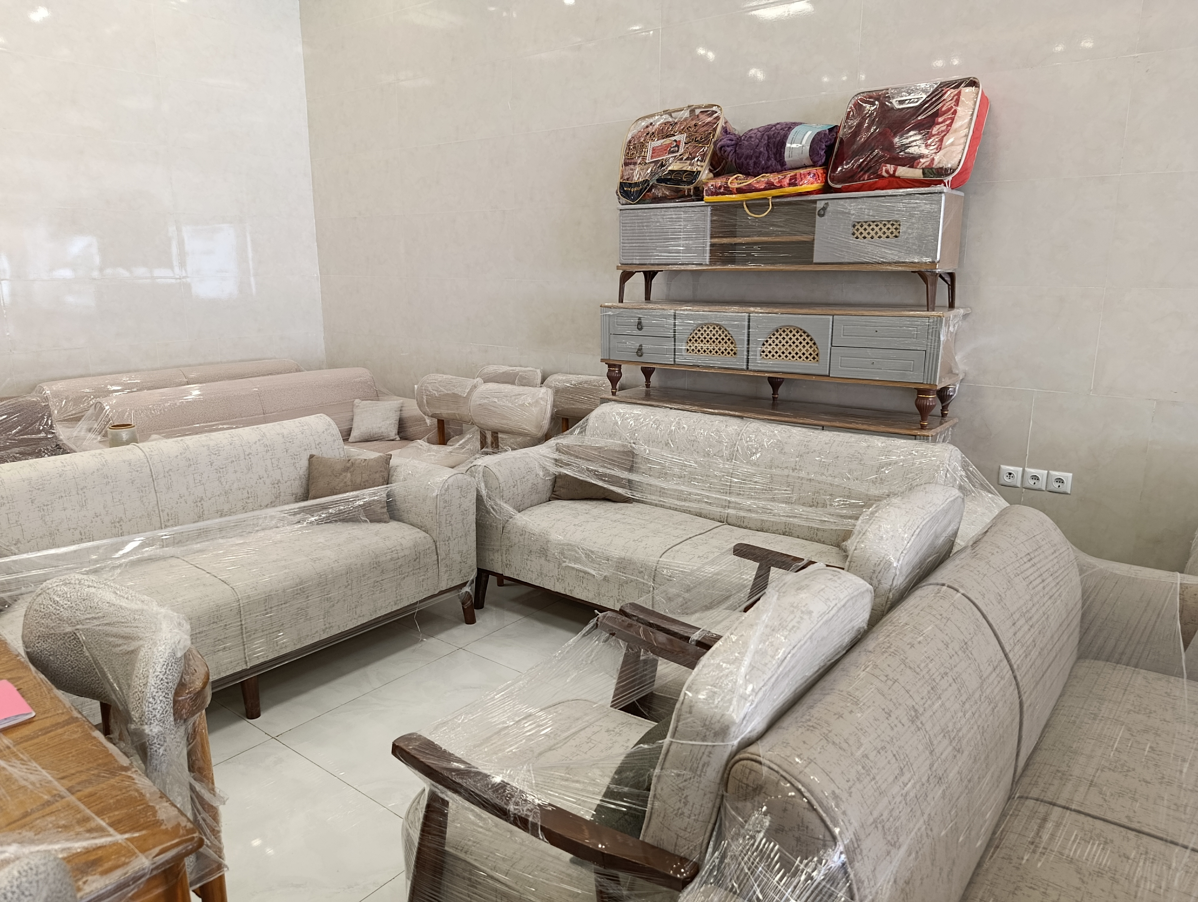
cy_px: 451
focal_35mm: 23
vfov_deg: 59.0
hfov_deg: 73.8
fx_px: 797
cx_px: 599
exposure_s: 1/100
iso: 207
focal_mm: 6.11
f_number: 1.65
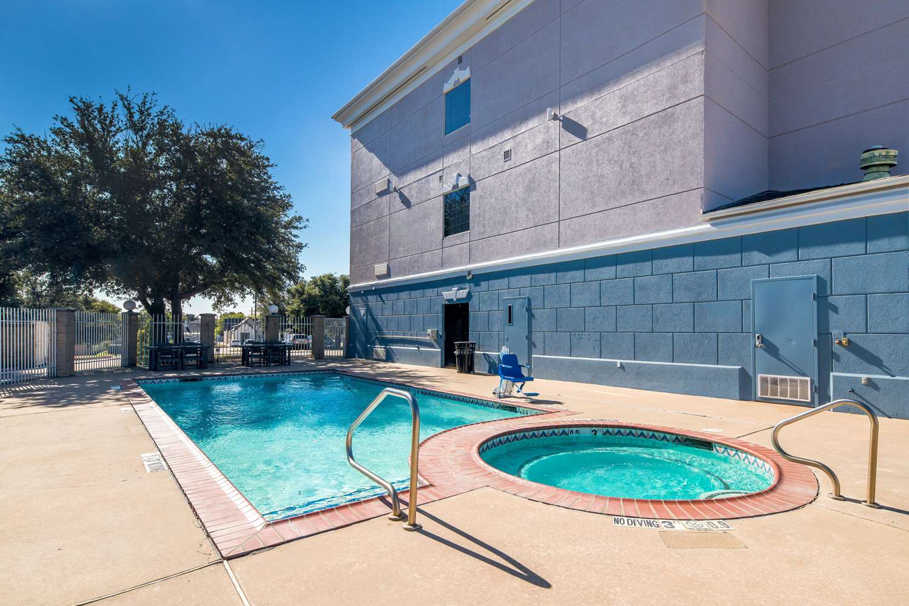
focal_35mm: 16
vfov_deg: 73.7
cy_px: 303
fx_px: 404
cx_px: 454
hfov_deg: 96.7
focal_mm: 16
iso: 400
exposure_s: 1/800
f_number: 8
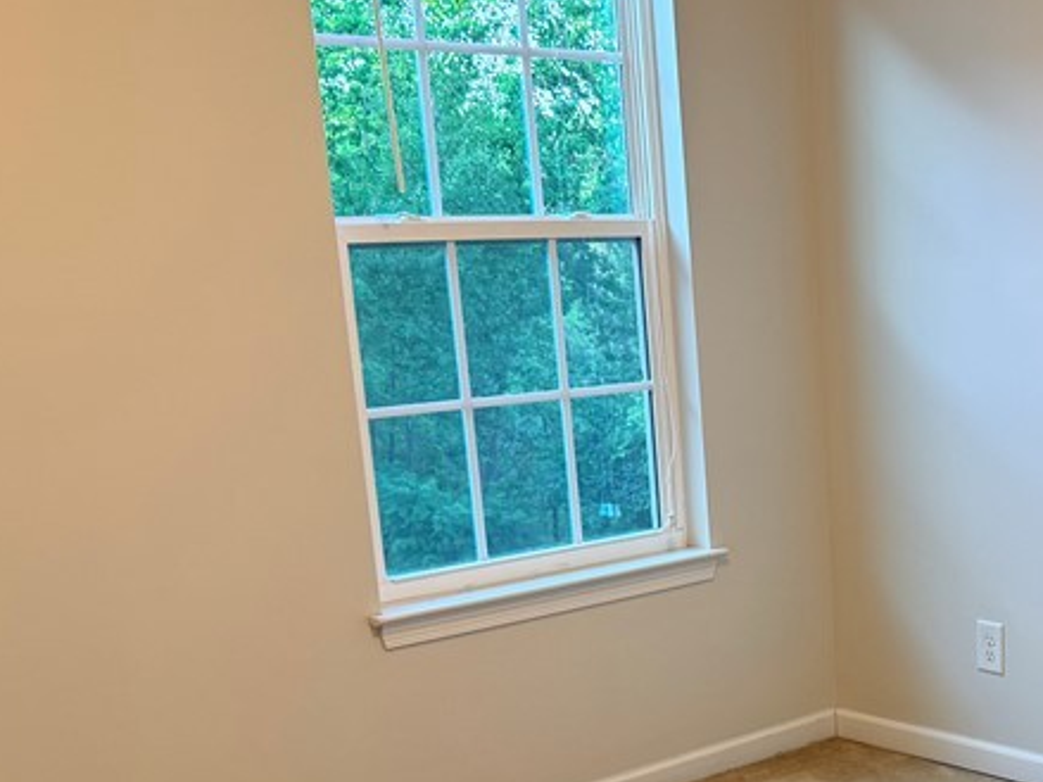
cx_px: 934
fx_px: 1687
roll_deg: +1.6
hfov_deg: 32.7
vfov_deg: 25.4
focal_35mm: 56
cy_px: 677
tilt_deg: -13.2
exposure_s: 1/120
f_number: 1.78
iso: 125
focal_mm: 6.76
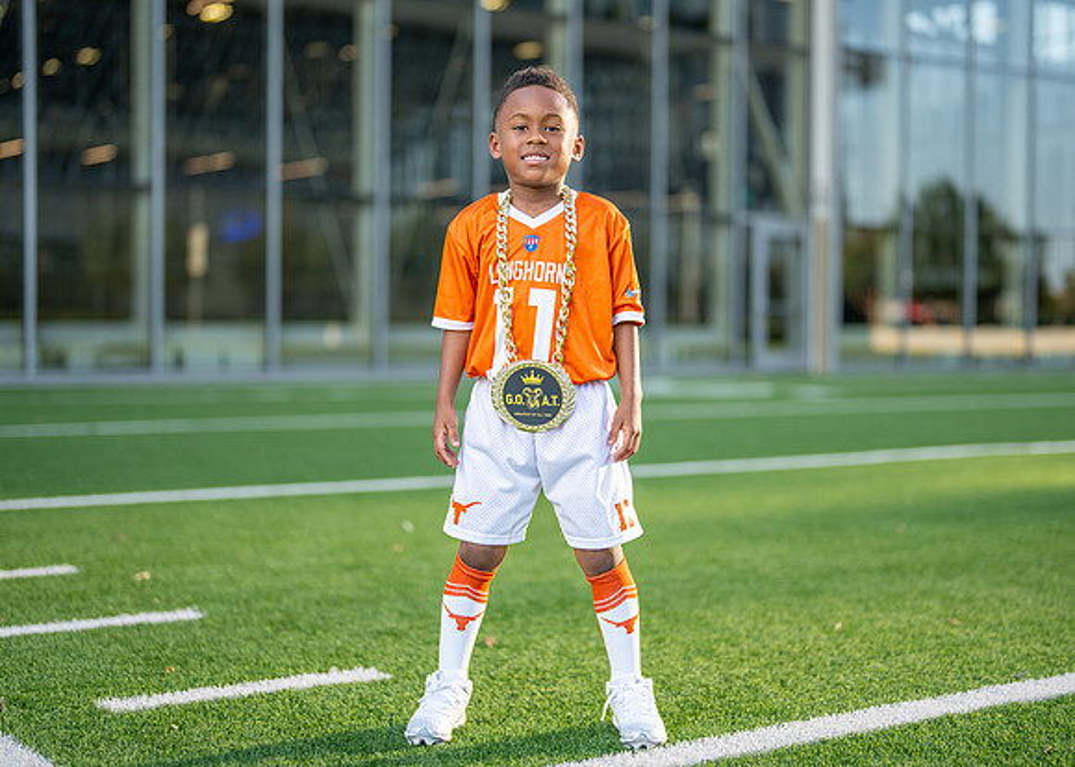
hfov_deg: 33.9
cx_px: 546
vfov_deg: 24.5
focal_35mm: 58
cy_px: 368
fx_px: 1763
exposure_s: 1/1600
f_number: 1.2
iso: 100
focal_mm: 50
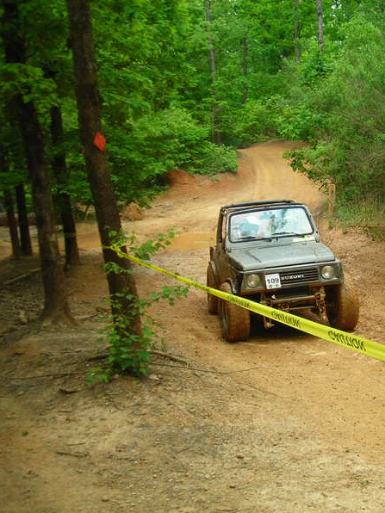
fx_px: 756
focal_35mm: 51
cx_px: 326
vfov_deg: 37.5
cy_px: 256
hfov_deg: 27.8
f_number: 3.2
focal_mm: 6.3
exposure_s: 1/195
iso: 100
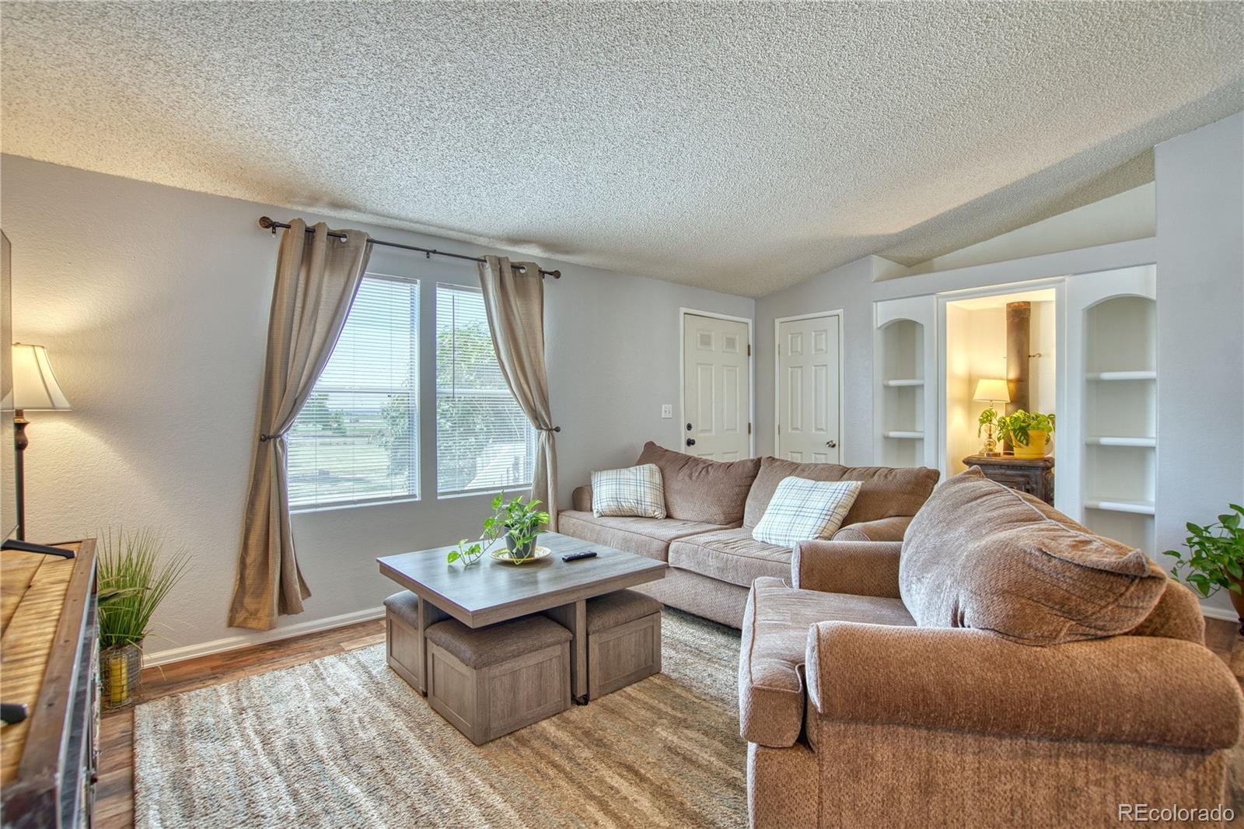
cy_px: 414
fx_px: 553
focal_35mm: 16
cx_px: 622
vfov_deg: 73.7
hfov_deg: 96.7
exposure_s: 1/60
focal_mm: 16
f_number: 4
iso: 500
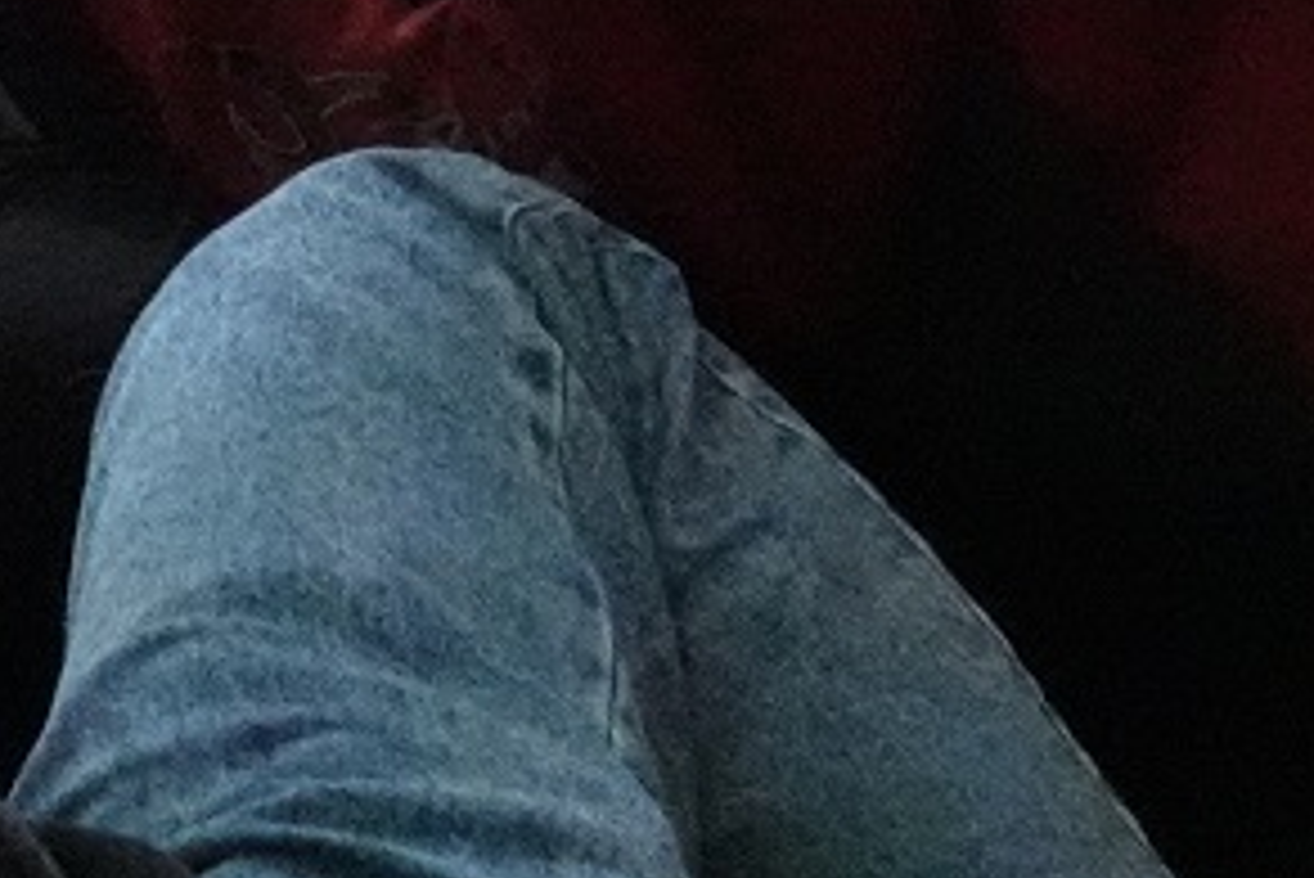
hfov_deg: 9.9
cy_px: -921
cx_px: -1012
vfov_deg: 6.7
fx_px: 7194
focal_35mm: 197
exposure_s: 1/100
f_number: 4
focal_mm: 13.02
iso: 6400
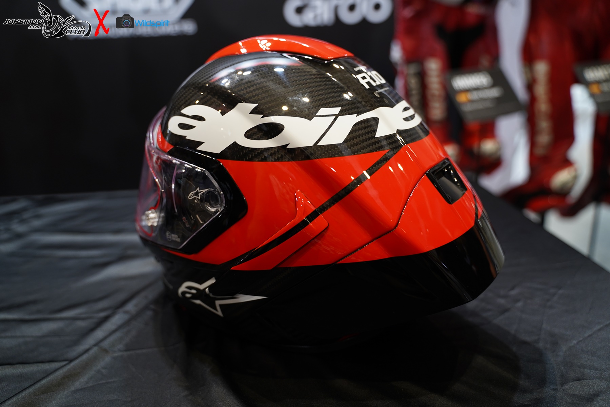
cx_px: 305
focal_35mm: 29
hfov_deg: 63.7
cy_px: 204
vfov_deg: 45.0
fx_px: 491
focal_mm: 29
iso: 800
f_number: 2.8
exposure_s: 1/60
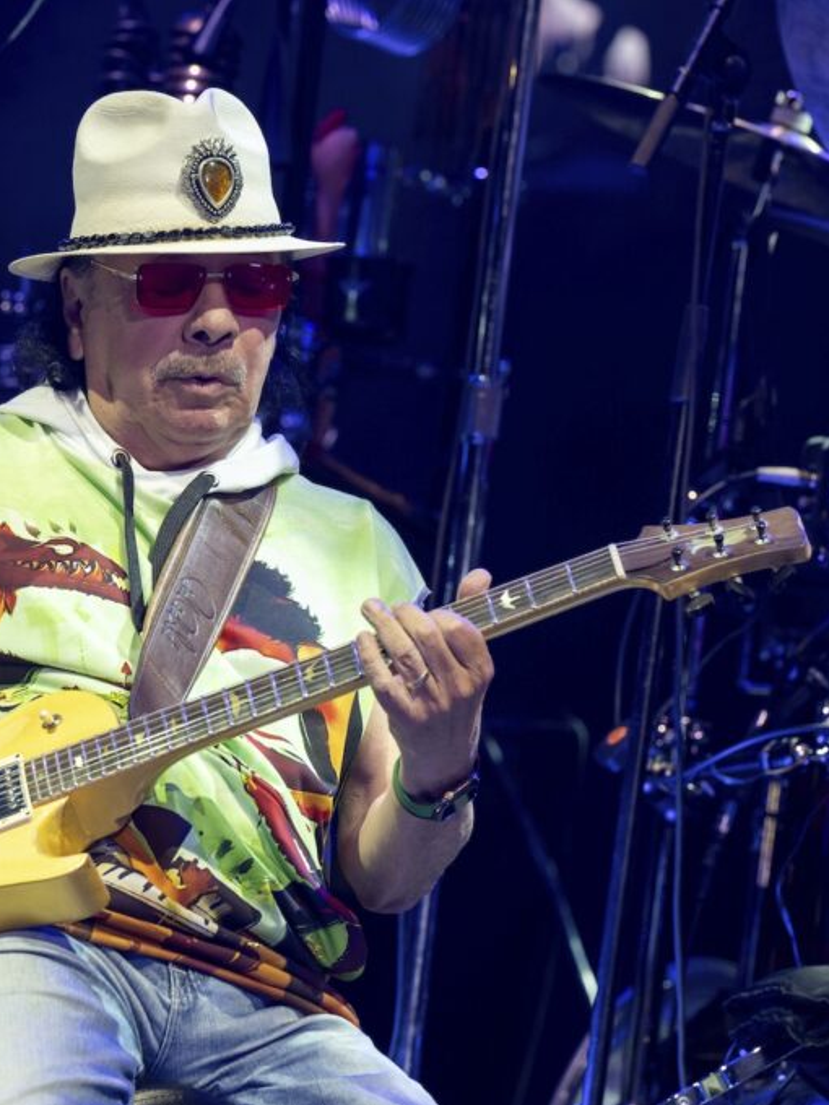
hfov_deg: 6.2
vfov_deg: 8.3
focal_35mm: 239
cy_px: 553
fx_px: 7632
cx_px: 234
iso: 1250
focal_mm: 165
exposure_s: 1/500
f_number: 5.6
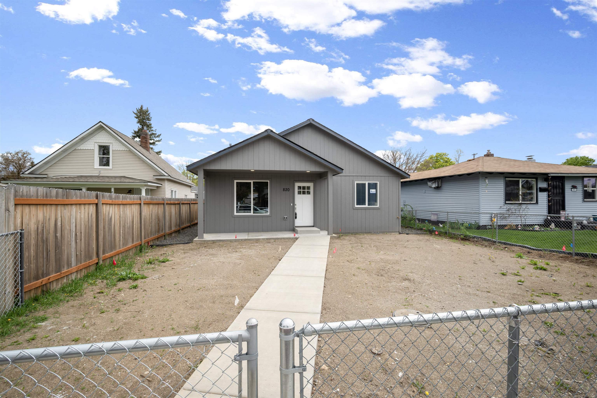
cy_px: 199
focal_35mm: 16
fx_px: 265
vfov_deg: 73.7
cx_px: 298
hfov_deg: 96.7
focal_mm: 16
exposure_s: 1/40
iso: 100
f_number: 8
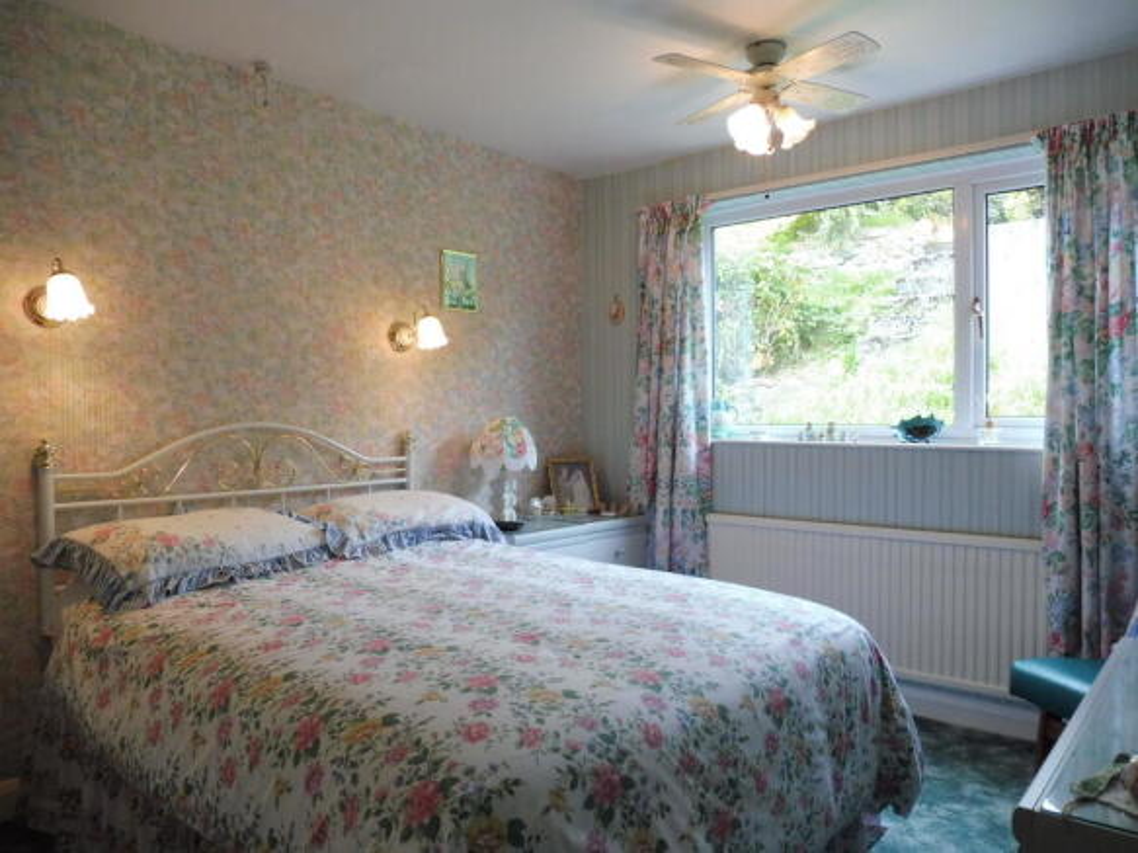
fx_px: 789
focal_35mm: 24
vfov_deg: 56.8
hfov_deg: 71.6
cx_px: 569
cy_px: 426
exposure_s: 1/60
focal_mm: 4.3
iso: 250
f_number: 3.3
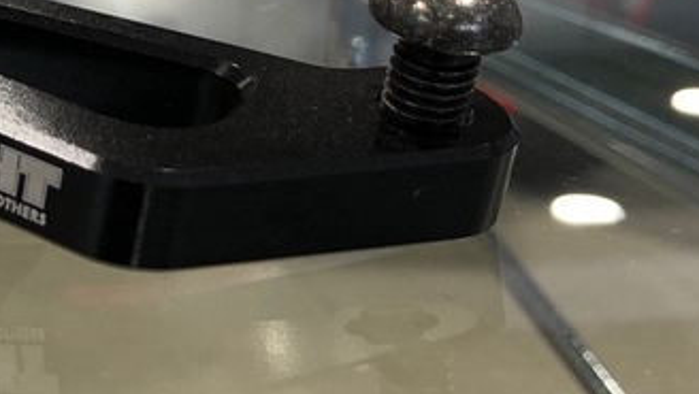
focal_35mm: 93
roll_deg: +0.7
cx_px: -117
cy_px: 2
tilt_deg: -11.8
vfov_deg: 12.9
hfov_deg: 21.4
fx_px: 1725
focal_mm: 3.99
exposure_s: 1/30
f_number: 1.8
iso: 32
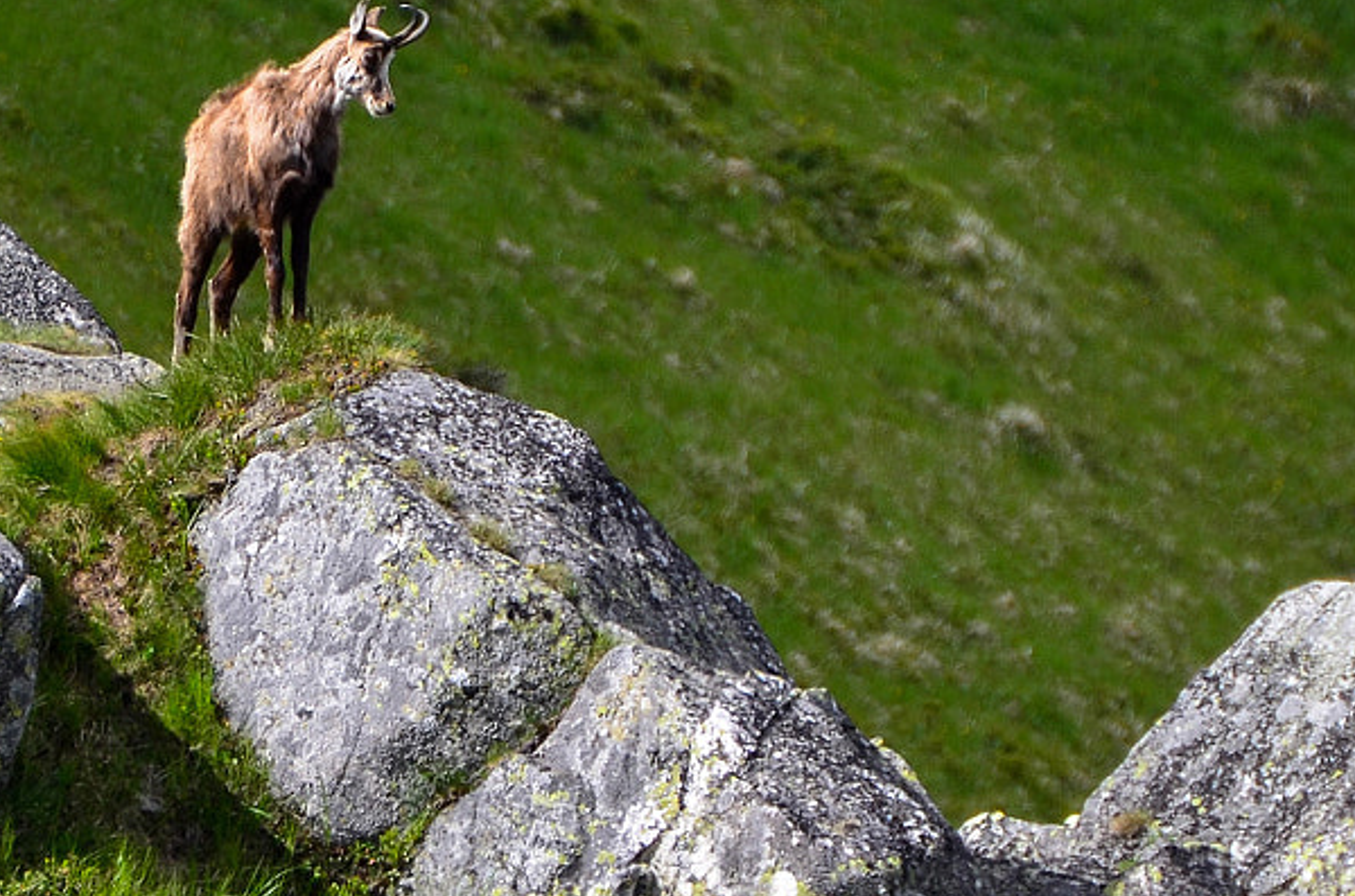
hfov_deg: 1.7
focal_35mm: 1200
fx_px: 45059
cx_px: 815
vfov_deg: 1.1
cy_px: 545
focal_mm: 300
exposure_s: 1/500
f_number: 5.6
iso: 160
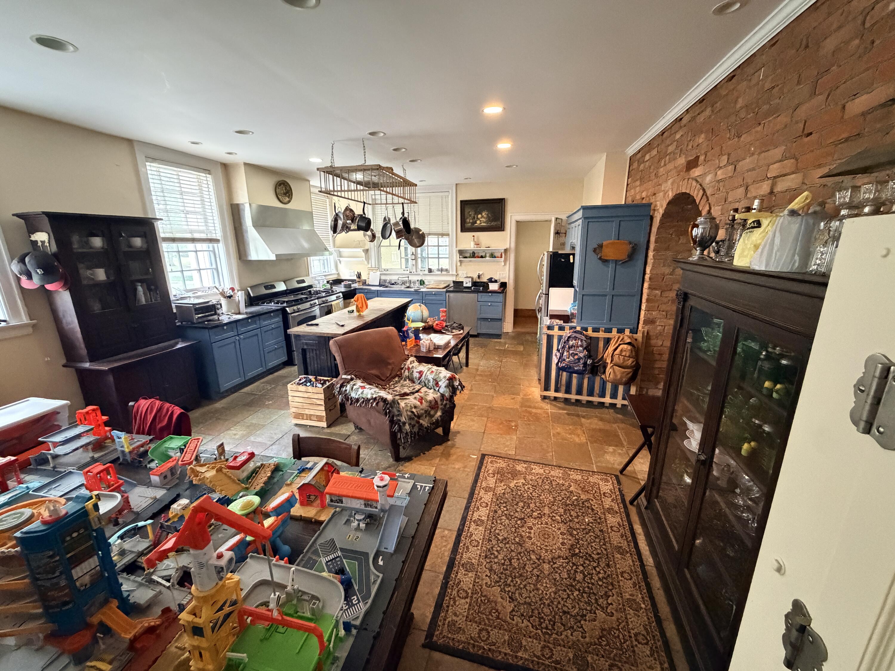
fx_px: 362
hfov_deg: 102.1
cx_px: 448
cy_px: 336
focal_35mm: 14
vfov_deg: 85.7
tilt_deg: -14.2
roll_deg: +0.8
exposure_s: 1/60
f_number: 2.2
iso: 1250
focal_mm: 2.22
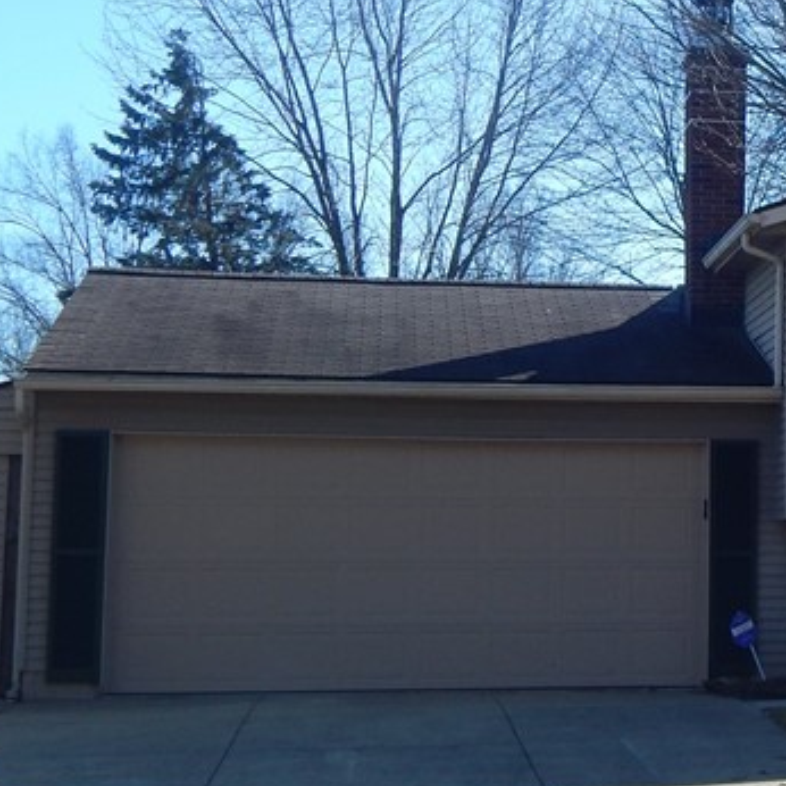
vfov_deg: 19.5
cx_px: 984
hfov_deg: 18.3
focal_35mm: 89
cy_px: 363
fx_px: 2286
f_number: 3.3
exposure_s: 1/800
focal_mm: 6.1
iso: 125
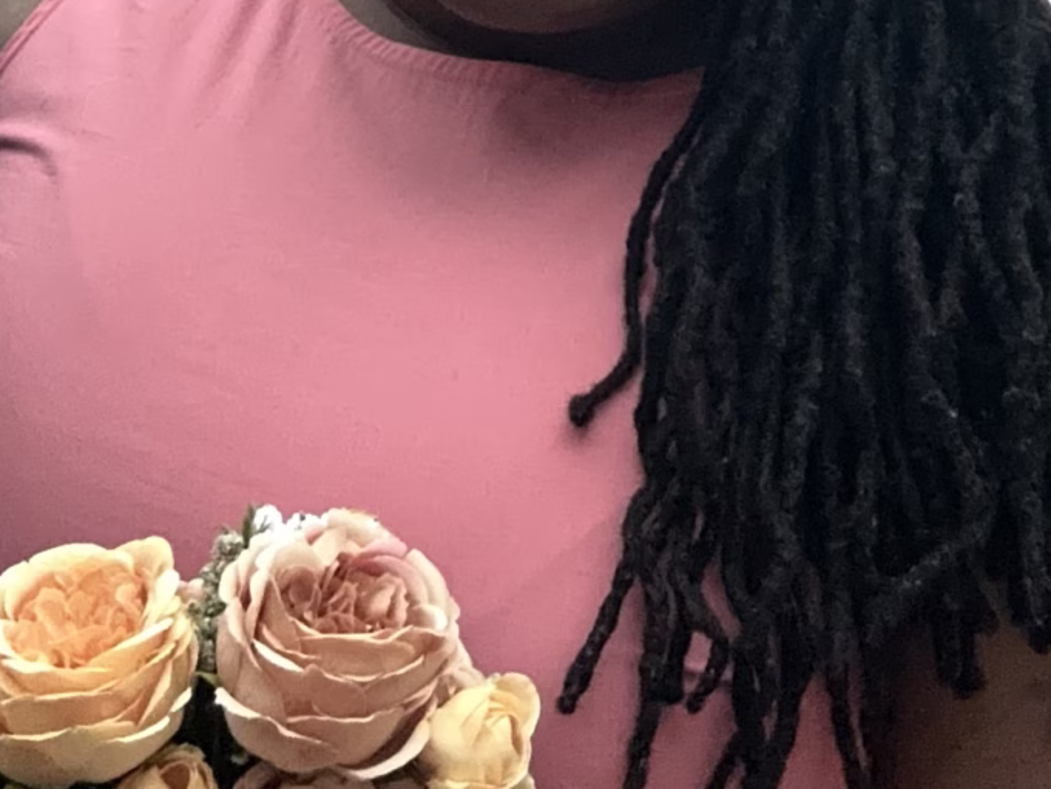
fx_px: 2460
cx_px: 977
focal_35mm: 81
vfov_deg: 16.6
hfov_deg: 23.4
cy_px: -381
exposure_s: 1/120
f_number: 1.9
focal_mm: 2.69
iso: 160
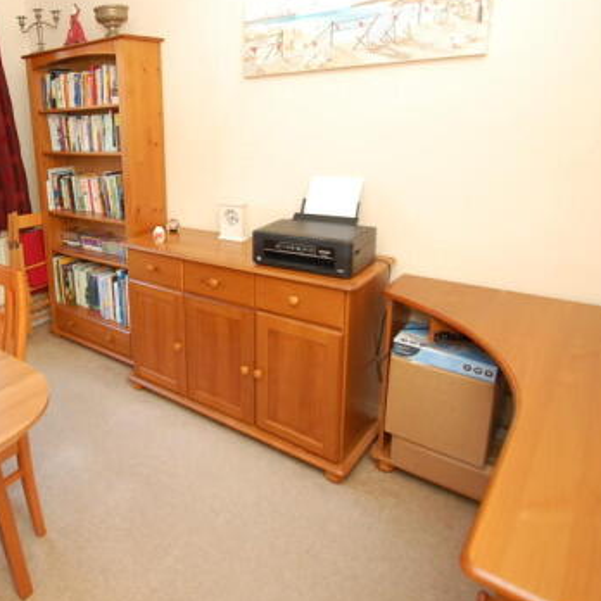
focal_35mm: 24
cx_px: 116
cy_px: 240
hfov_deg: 59.6
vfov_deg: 64.4
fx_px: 471
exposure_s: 1/60
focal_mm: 10
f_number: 4
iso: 400
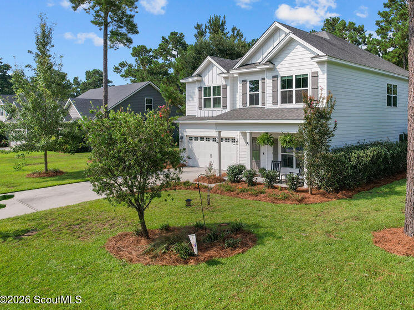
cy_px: 128
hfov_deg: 60.1
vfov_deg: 48.0
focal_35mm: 29
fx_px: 347
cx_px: 280
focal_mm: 8.38
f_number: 2.8
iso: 130
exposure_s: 1/2000
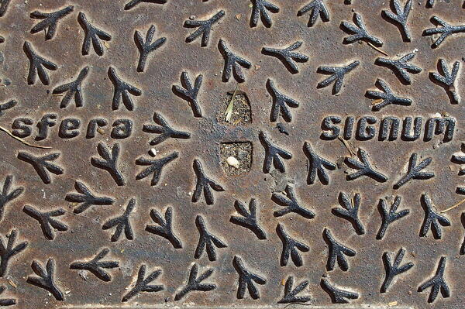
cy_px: 154
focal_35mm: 67
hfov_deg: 30.1
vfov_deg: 20.3
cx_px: 232
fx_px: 865
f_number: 8
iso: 200
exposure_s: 1/800
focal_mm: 45
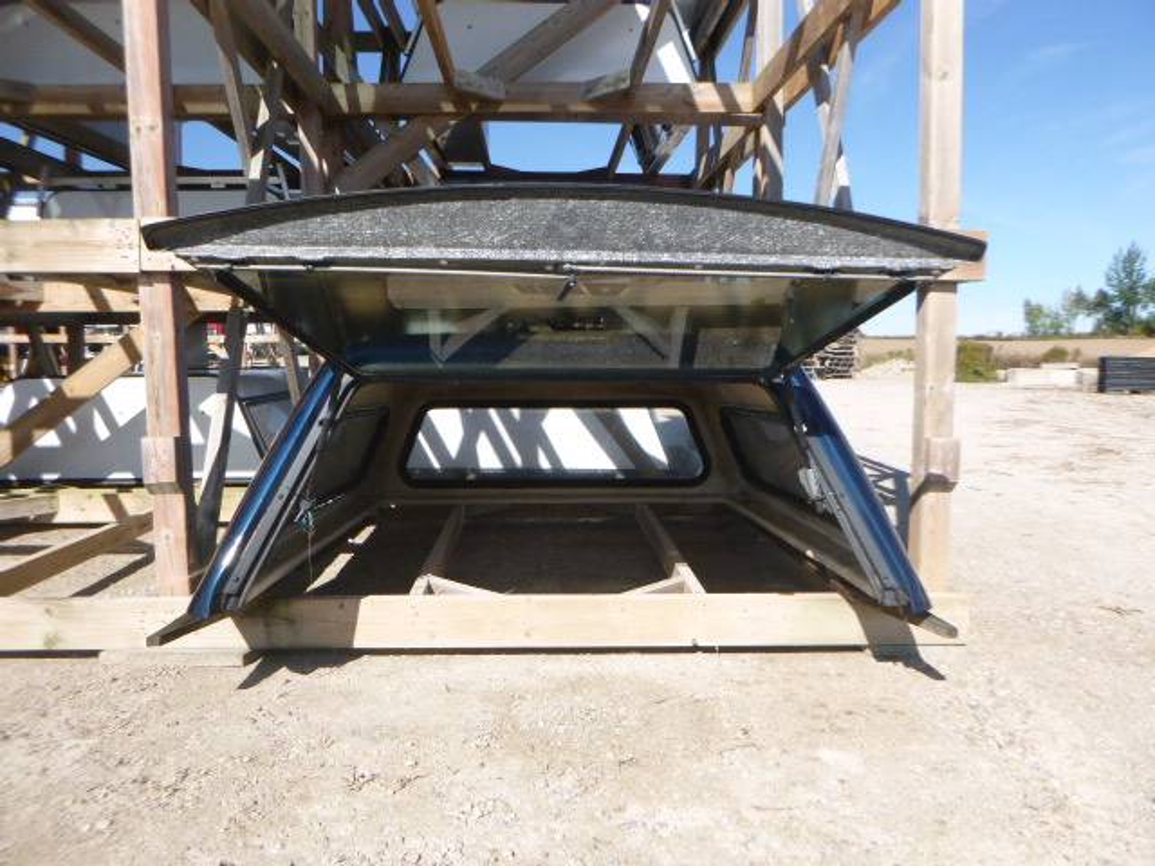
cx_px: 578
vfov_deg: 54.9
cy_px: 433
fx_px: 834
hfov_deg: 69.4
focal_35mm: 25
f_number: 3.9
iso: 100
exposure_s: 1/400
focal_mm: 4.5
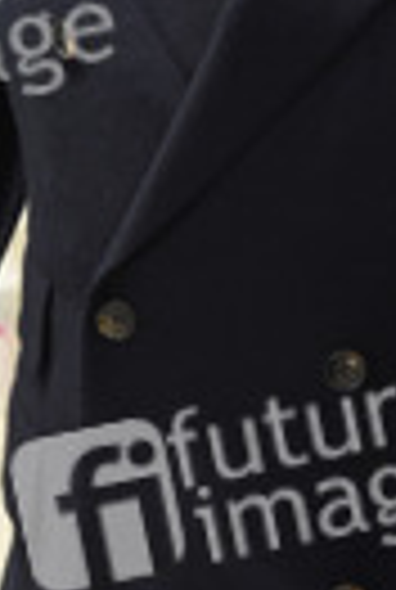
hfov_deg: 4.6
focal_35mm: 298
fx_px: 4891
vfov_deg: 6.8
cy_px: -189
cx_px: 374
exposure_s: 1/160
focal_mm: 98
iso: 4000
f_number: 5.6
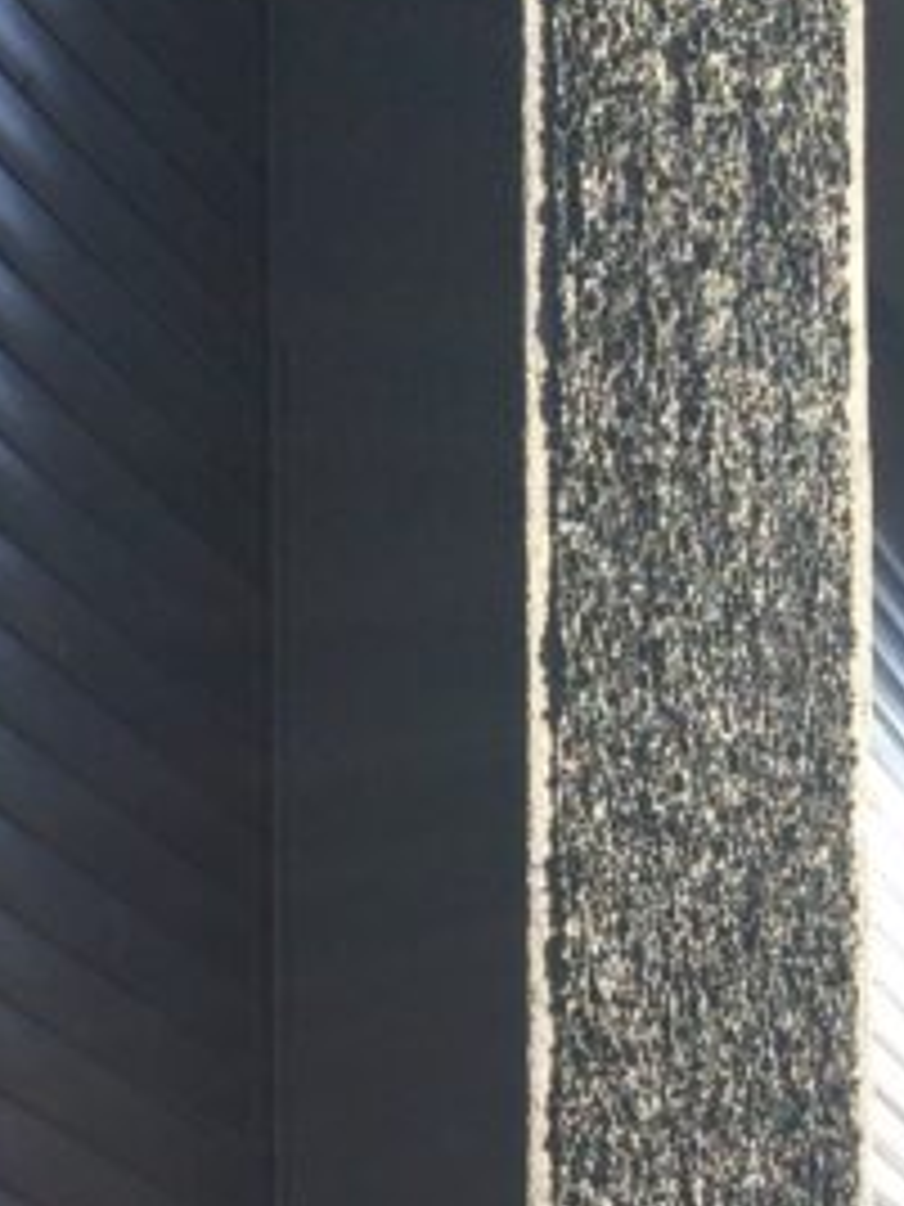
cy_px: 2236
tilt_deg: +1.4
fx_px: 3865
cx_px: -229
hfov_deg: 12.9
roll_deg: +0.8
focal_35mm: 111
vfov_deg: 15.1
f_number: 2.2
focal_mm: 4.15
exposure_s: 1/820
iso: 32
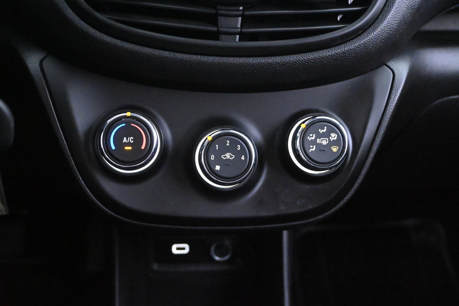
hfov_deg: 51.3
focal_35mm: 38
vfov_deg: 35.5
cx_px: 230
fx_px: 478
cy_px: 153
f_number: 4.2
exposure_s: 1/40
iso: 18000
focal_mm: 25
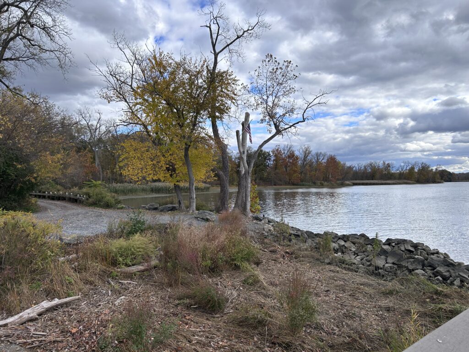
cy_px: 176
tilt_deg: +0.7
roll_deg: +0.8
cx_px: 234
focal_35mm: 26
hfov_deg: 67.3
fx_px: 352
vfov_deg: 53.1
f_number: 1.5
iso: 50
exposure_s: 1/2841
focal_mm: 5.7
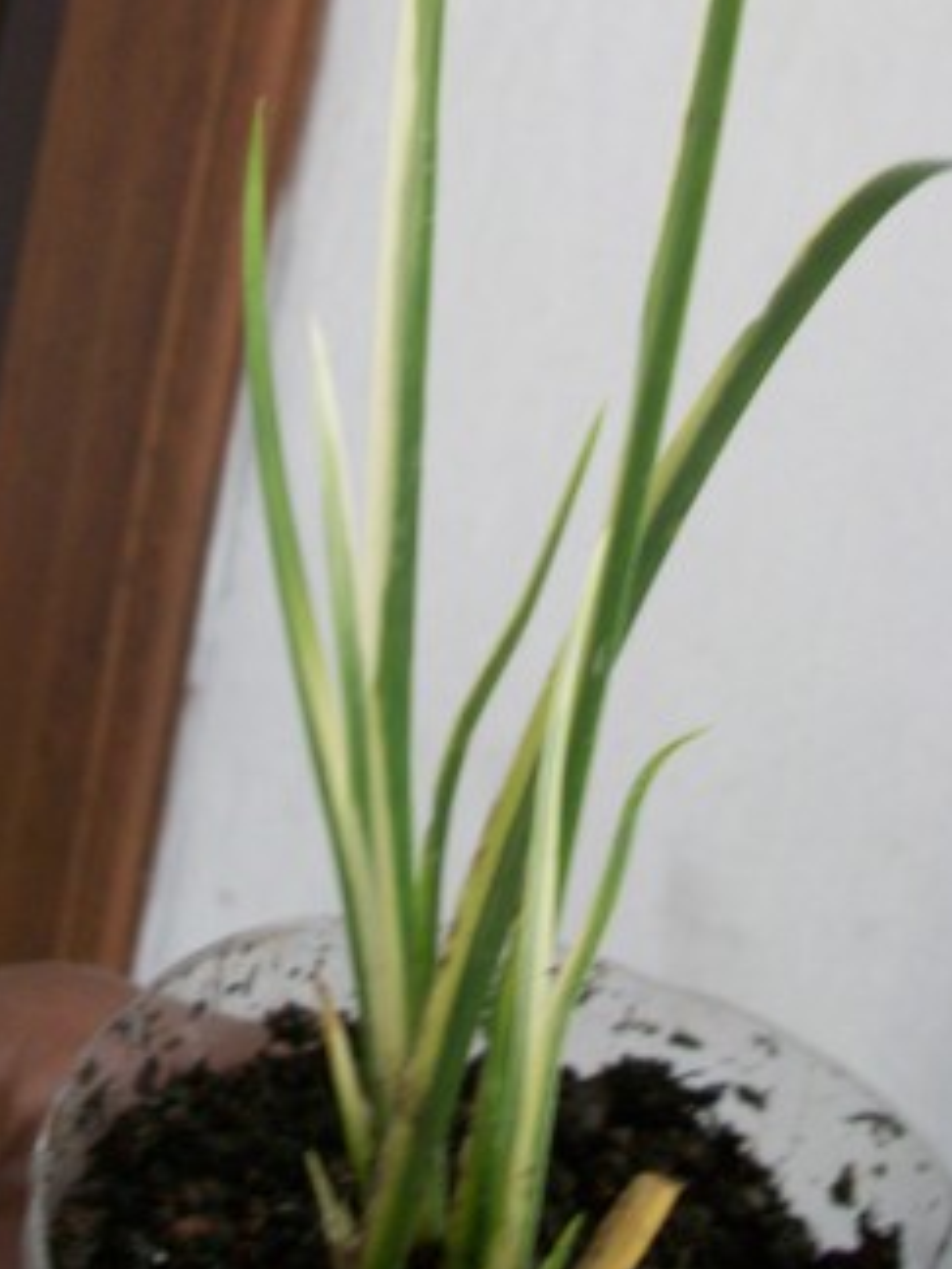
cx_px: 564
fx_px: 1723
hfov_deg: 30.8
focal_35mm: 47
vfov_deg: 40.0
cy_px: 431
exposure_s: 1/20.4
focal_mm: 5.7
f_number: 2.8
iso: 160
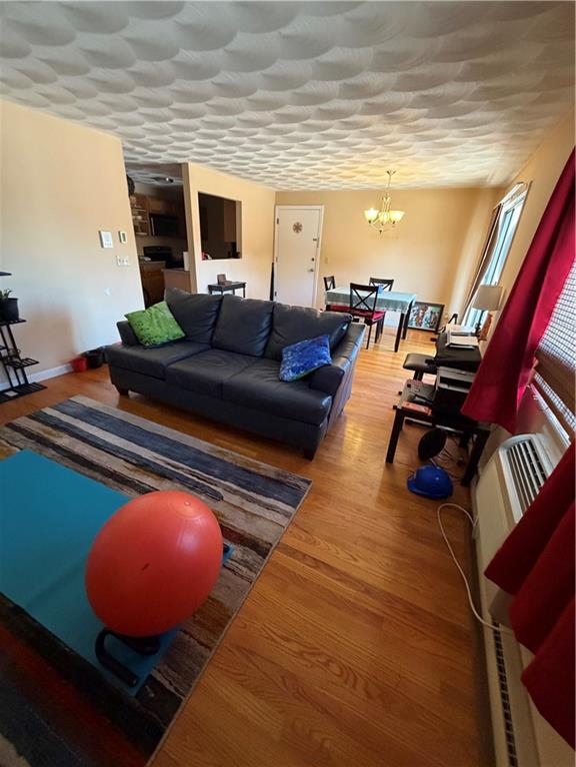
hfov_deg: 85.7
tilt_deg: -24.1
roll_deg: -4.7
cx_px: 288
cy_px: 384
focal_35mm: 14
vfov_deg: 102.1
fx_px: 311
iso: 500
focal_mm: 2.22
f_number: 2.2
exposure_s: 1/60
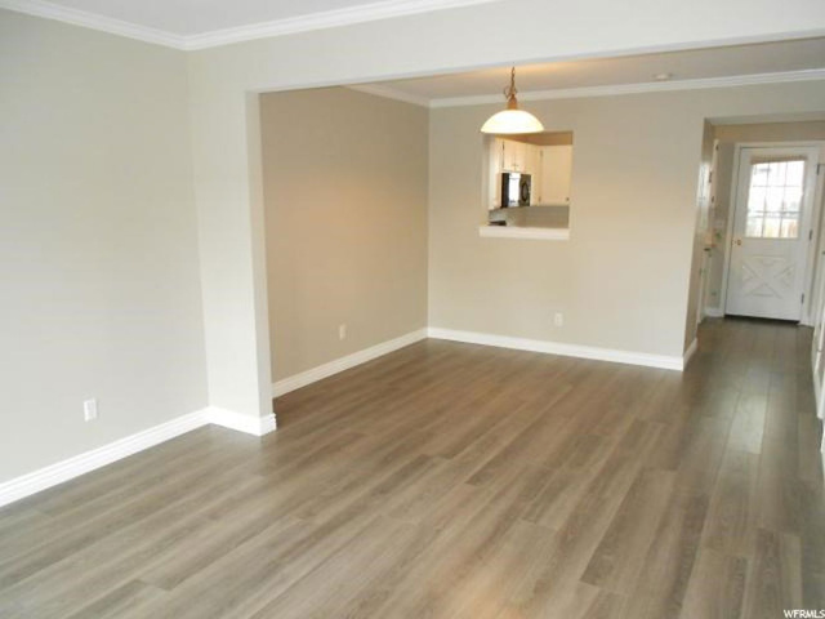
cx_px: 412
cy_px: 310
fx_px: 620
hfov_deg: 67.3
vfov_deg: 53.1
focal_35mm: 26
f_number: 3.2
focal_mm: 4.6
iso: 400
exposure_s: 1/25
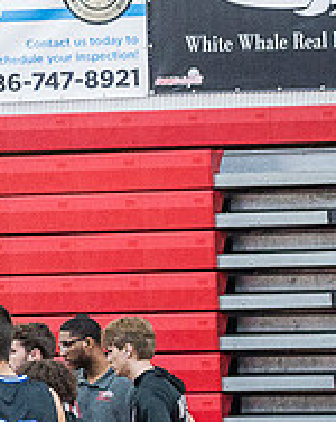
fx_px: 4333
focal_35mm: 348
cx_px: 645
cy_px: 359
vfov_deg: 5.6
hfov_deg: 4.4
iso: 5000
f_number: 4
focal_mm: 120
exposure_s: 1/320
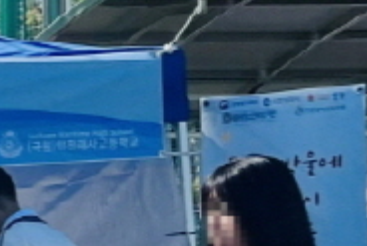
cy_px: 215
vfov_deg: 7.0
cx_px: -570
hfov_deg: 9.2
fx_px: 2000
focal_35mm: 196
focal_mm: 5.1
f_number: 1.6
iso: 50
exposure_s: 1/4651
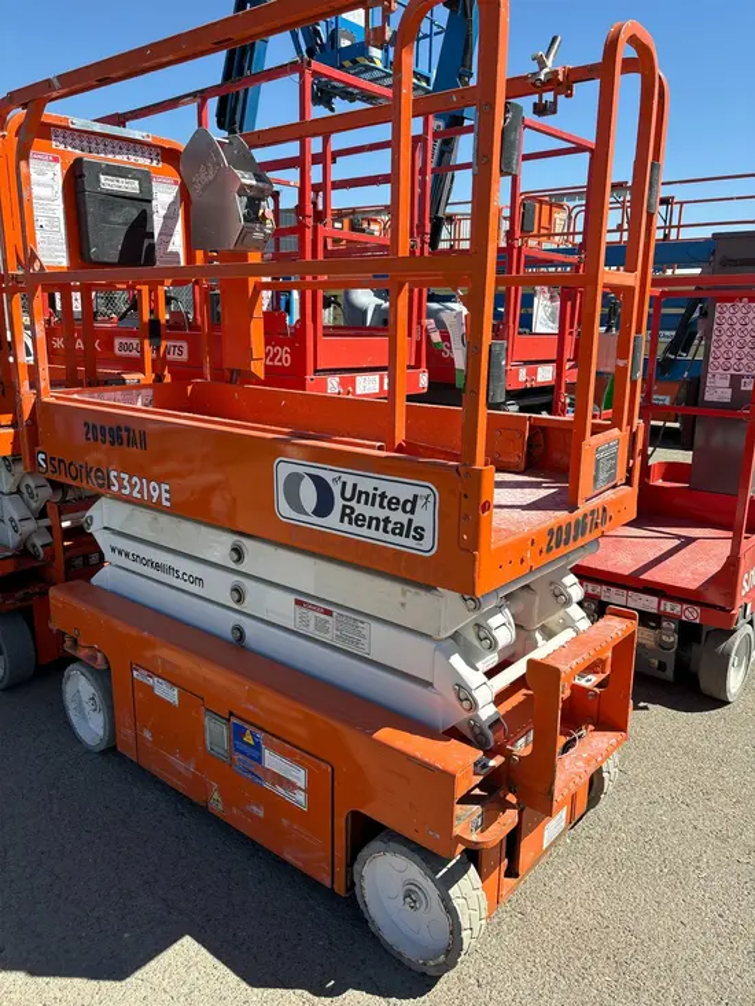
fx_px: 756
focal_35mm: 26
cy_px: 503
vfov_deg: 67.3
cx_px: 378
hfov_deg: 53.1
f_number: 1.6
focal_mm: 5.96
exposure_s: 1/2105
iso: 50
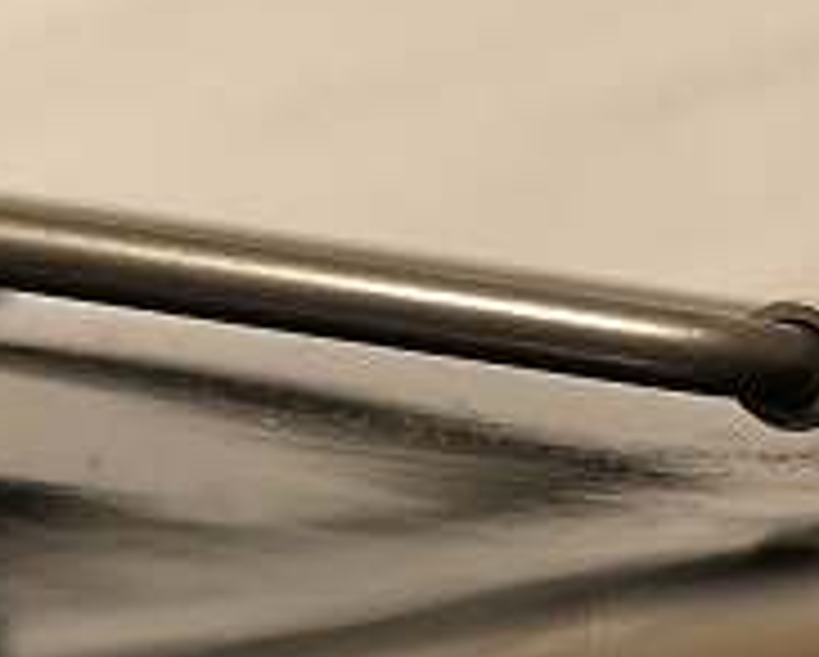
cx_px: 994
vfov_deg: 15.9
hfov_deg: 18.6
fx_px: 2354
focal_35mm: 97
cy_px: 418
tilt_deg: -34.6
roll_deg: -2.0
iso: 100
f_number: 1.8
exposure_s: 1/11
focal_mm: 3.99
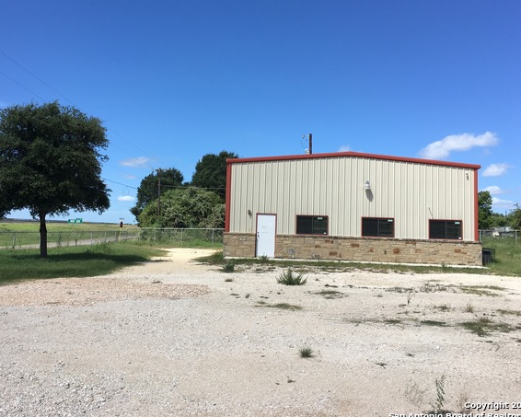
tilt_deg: +5.8
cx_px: 241
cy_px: 201
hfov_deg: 55.6
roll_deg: -2.4
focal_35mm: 32
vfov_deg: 45.8
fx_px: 494
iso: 25
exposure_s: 1/1709
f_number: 2.2
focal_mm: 4.15
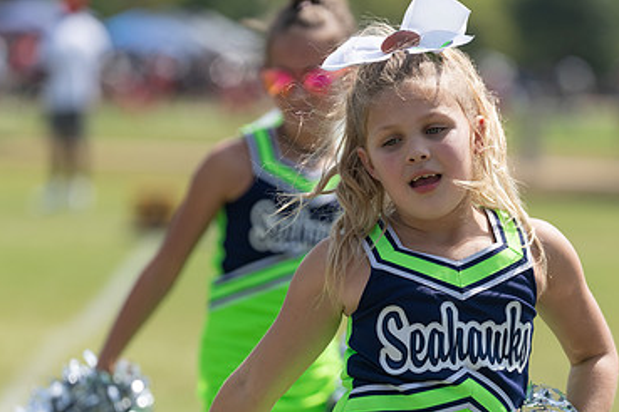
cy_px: 270
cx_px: 403
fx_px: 5399
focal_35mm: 314
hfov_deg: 6.6
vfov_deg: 4.4
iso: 160
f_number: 4
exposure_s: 1/1600
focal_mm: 200
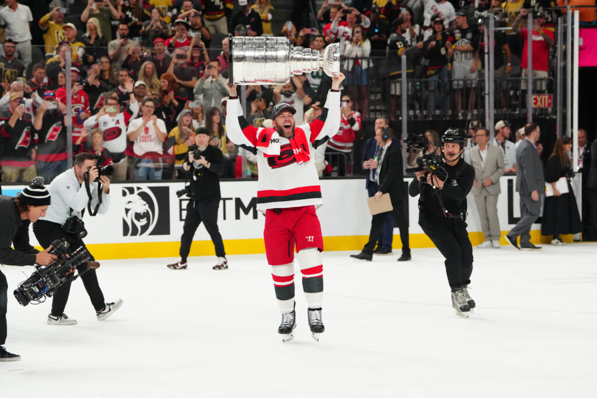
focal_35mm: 110
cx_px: 298
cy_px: 199
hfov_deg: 18.6
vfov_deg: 12.5
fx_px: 1824
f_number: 4
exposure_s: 1/1250
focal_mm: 110
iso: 4000
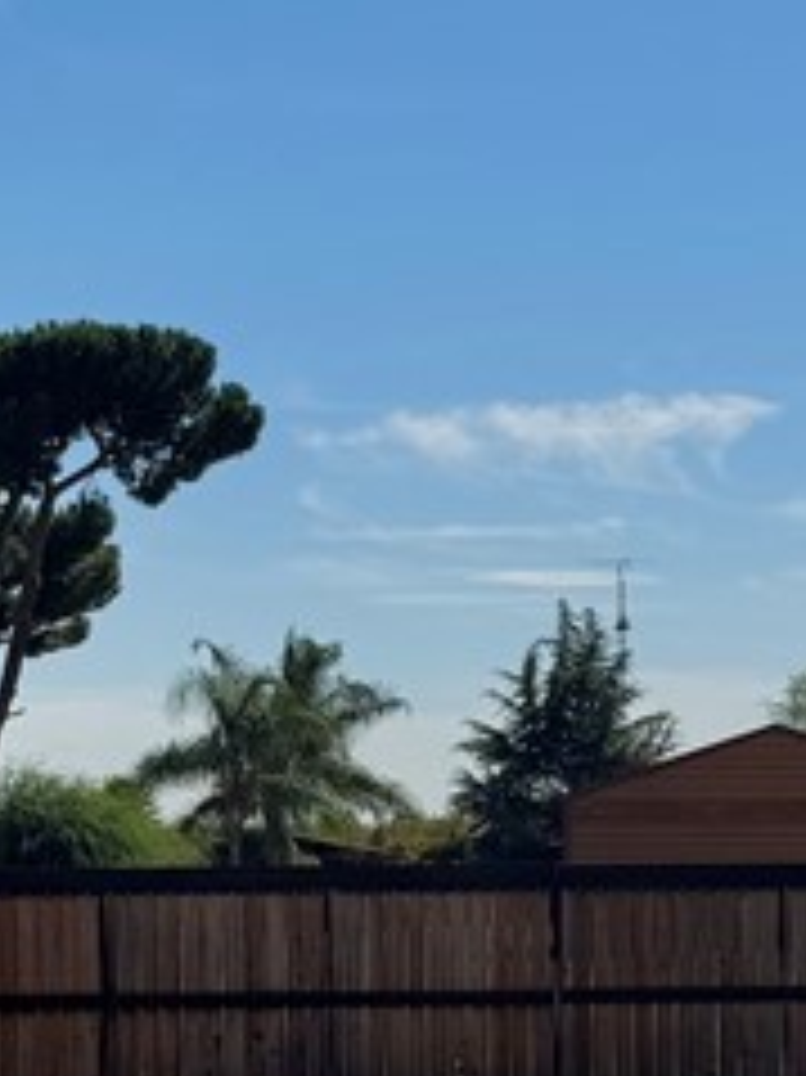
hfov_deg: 14.3
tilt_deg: +1.7
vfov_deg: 19.0
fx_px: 3201
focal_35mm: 103
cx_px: 536
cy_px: 788
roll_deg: +0.5
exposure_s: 1/9009
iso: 80
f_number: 1.78
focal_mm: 6.76
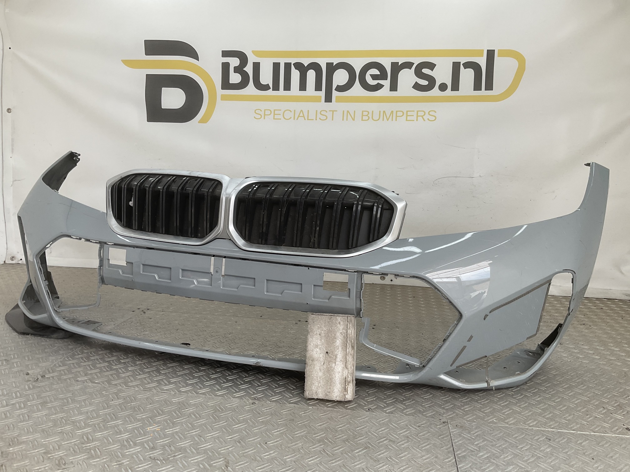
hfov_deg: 61.7
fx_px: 528
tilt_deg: -8.4
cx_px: 315
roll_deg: -3.2
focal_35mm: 29
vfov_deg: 48.2
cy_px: 236
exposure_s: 1/215
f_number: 1.8
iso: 16
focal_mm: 3
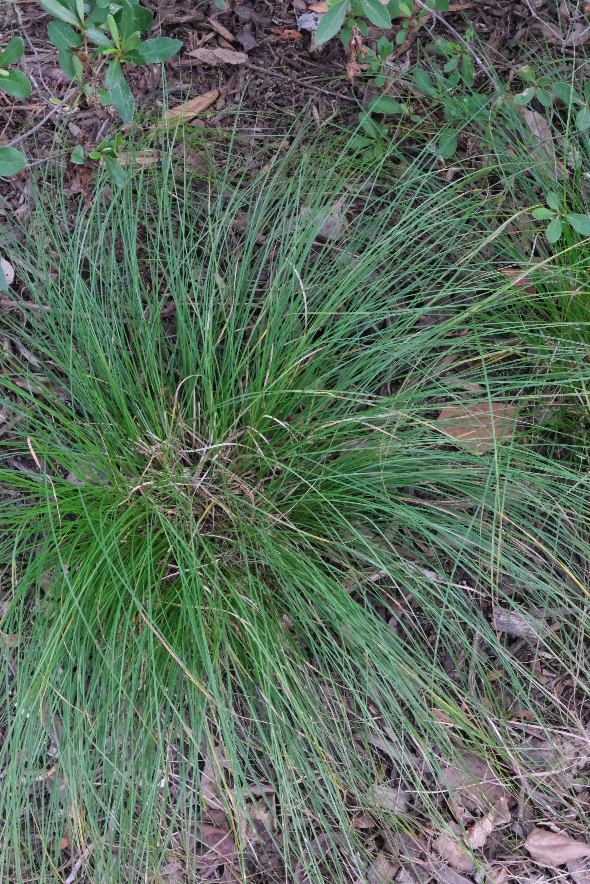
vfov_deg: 33.9
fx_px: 1450
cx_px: 272
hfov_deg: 23.0
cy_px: 394
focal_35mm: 59
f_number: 16
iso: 3200
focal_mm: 32.9
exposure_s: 1/25
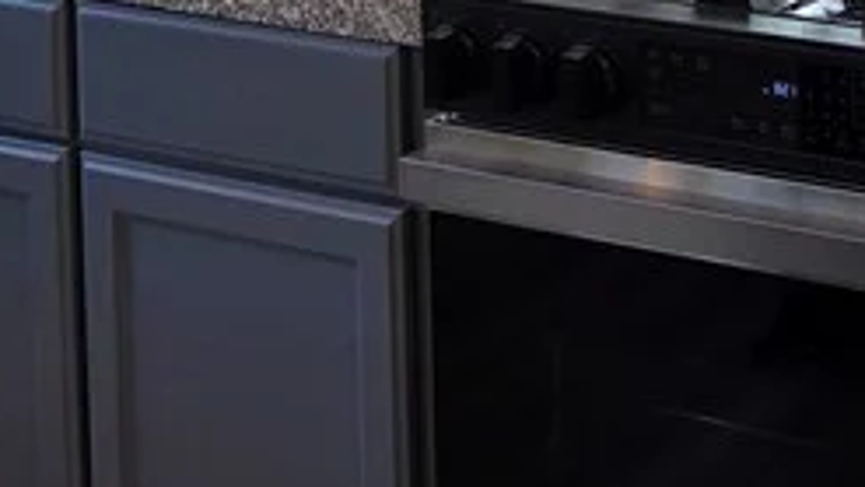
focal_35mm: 104
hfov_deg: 19.5
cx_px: 1012
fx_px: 2386
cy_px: -476
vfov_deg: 10.7
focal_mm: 6.5
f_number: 1.4
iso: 32
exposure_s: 1/120
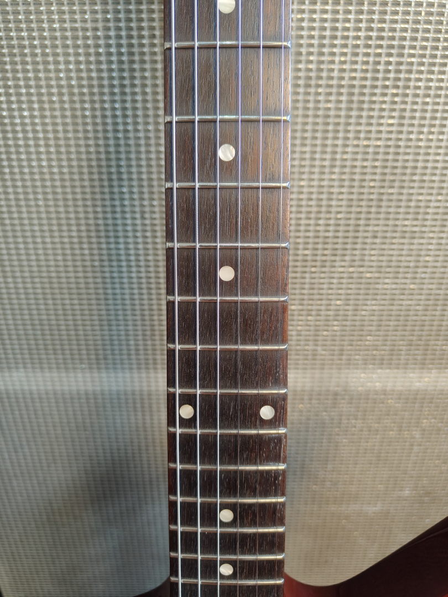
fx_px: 414
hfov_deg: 56.8
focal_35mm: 24
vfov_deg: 71.6
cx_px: 224
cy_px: 298
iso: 400
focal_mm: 5.59
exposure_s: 1/40
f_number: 1.8
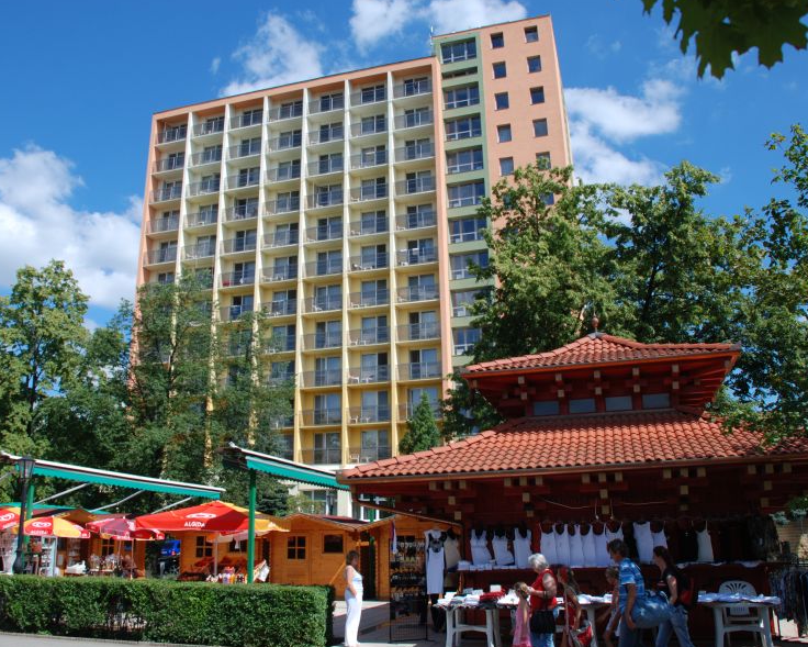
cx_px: 380
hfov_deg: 57.1
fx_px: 741
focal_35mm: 31
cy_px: 324
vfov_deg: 47.1
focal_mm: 18
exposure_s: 1/250
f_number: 8
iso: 100
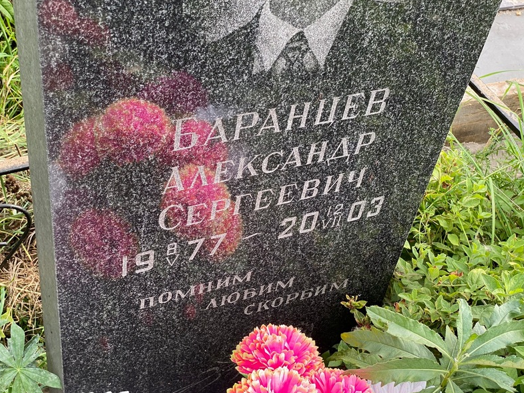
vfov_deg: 27.5
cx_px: 260
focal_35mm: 53
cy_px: 198
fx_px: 802
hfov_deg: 36.2
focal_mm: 6
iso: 20
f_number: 2
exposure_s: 1/171
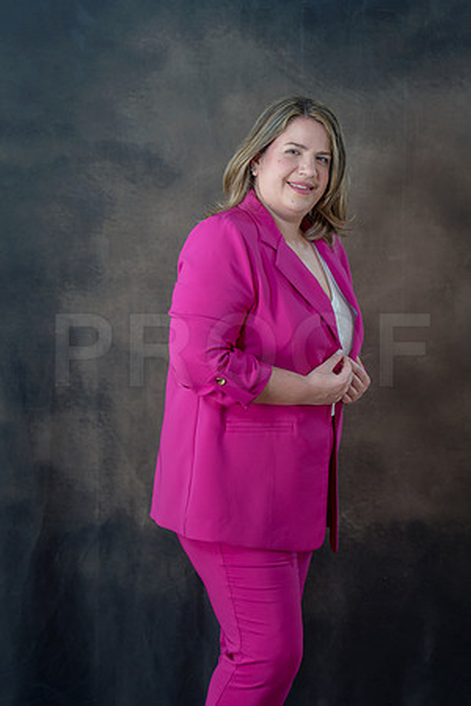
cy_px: 353
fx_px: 2060
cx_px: 236
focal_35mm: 105
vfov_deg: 19.5
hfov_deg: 13.0
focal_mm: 105
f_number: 4.5
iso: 400
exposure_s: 1/100
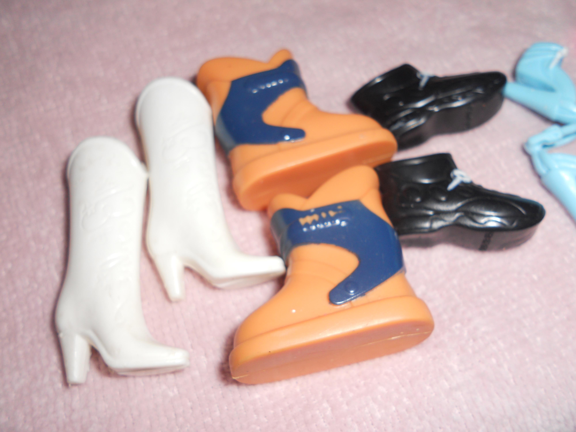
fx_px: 532
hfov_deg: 56.8
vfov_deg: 44.2
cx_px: 288
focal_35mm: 32
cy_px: 216
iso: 80
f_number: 8.8
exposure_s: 1/25
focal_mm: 5.8
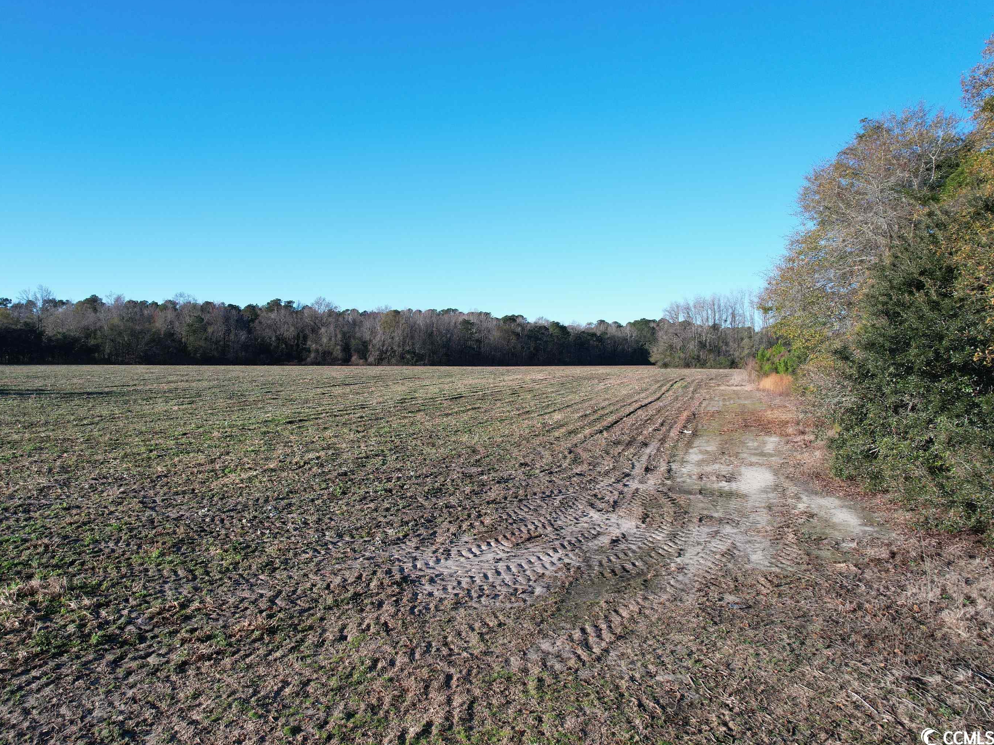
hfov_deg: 71.3
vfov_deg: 56.8
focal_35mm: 24
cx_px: 431
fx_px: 689
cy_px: 370
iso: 110
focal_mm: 8.38
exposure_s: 1/1000
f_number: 2.8
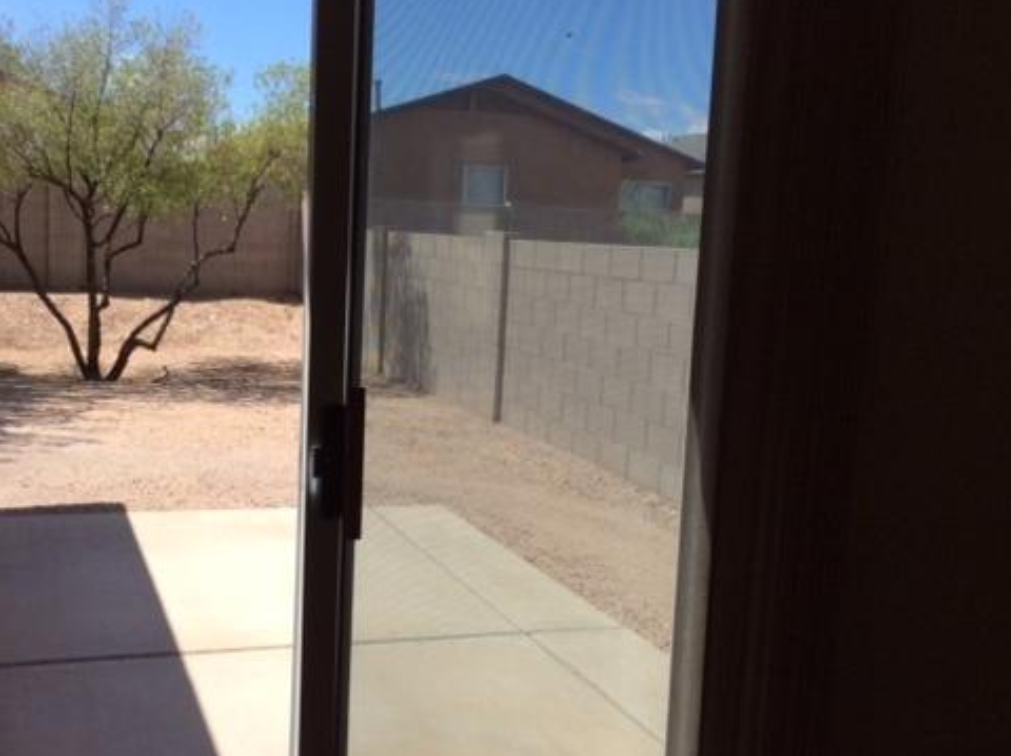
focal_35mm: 44
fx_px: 1284
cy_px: 392
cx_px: 369
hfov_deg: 42.6
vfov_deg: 32.8
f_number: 2.4
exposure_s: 1/1330
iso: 32
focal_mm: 3.3
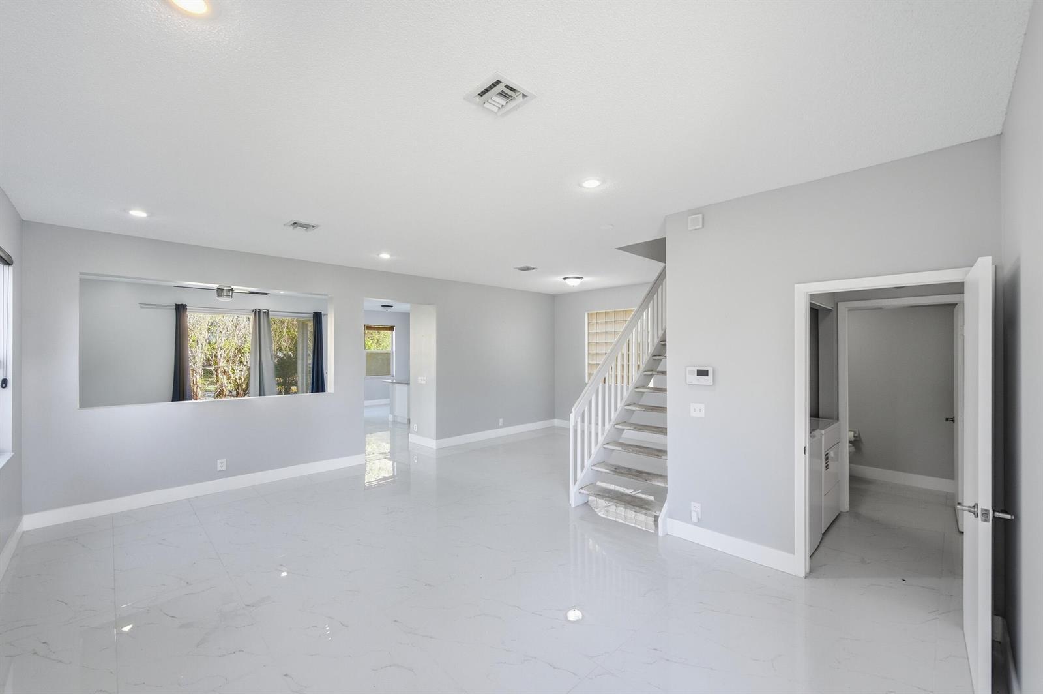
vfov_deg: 81.1
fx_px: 405
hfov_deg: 104.3
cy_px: 347
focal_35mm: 14
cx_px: 522
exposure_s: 1/800
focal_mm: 14
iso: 400
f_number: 8
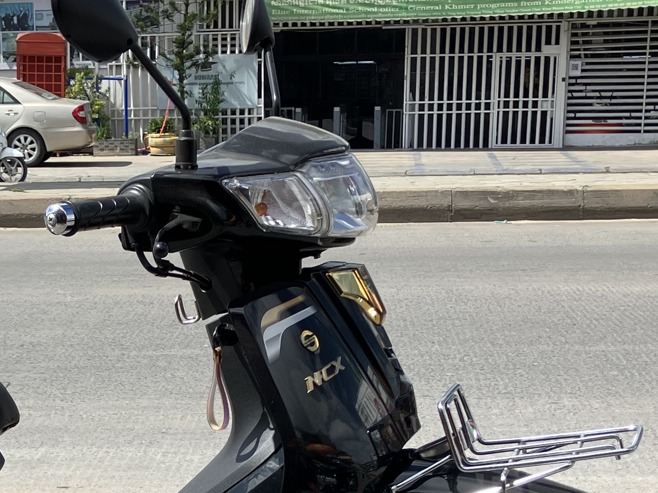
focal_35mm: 80
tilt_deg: -15.3
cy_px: 588
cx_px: 130
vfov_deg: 17.6
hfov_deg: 24.0
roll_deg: +1.0
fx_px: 1521
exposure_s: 1/917
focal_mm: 3.99
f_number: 1.8
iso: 32
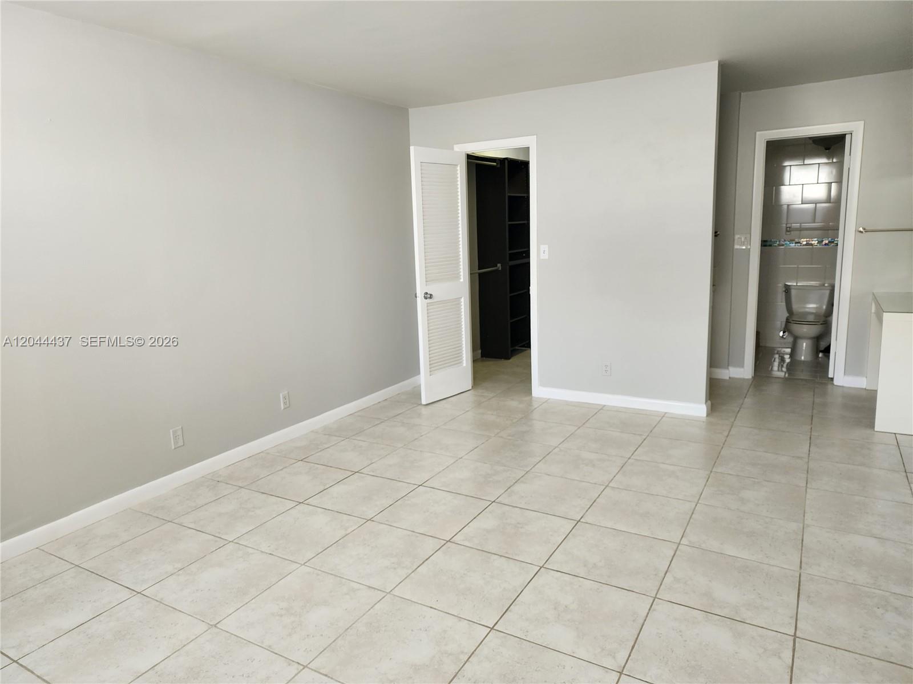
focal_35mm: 23
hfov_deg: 73.9
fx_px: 607
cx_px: 456
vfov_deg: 58.9
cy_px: 342
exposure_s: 1/120
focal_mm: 6.4
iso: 320
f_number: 1.8
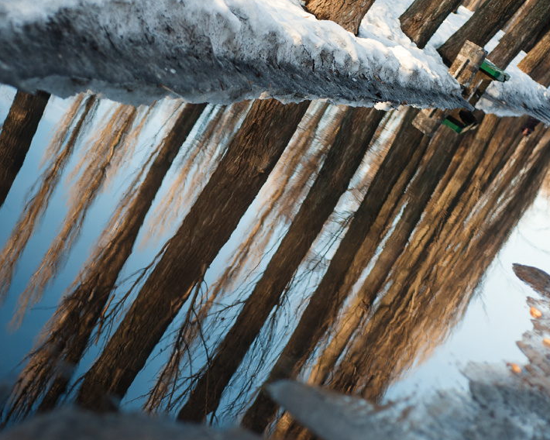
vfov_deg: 23.1
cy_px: 234
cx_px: 225
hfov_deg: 28.7
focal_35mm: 66
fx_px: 1074
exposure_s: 1/2000
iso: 400
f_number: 2.8
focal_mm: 50
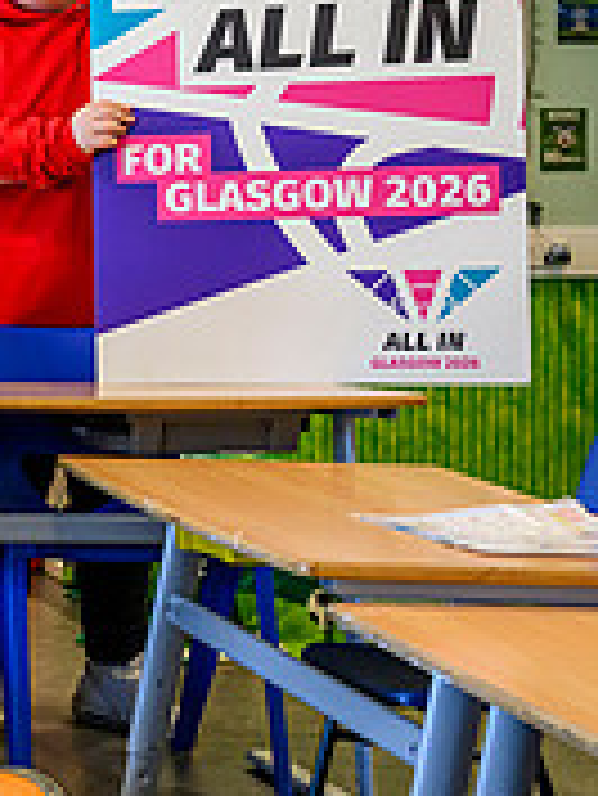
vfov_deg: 18.1
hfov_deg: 11.9
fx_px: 2485
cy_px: 207
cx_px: -670
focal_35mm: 108
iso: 2500
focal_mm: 34
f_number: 4.5
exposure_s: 1/200
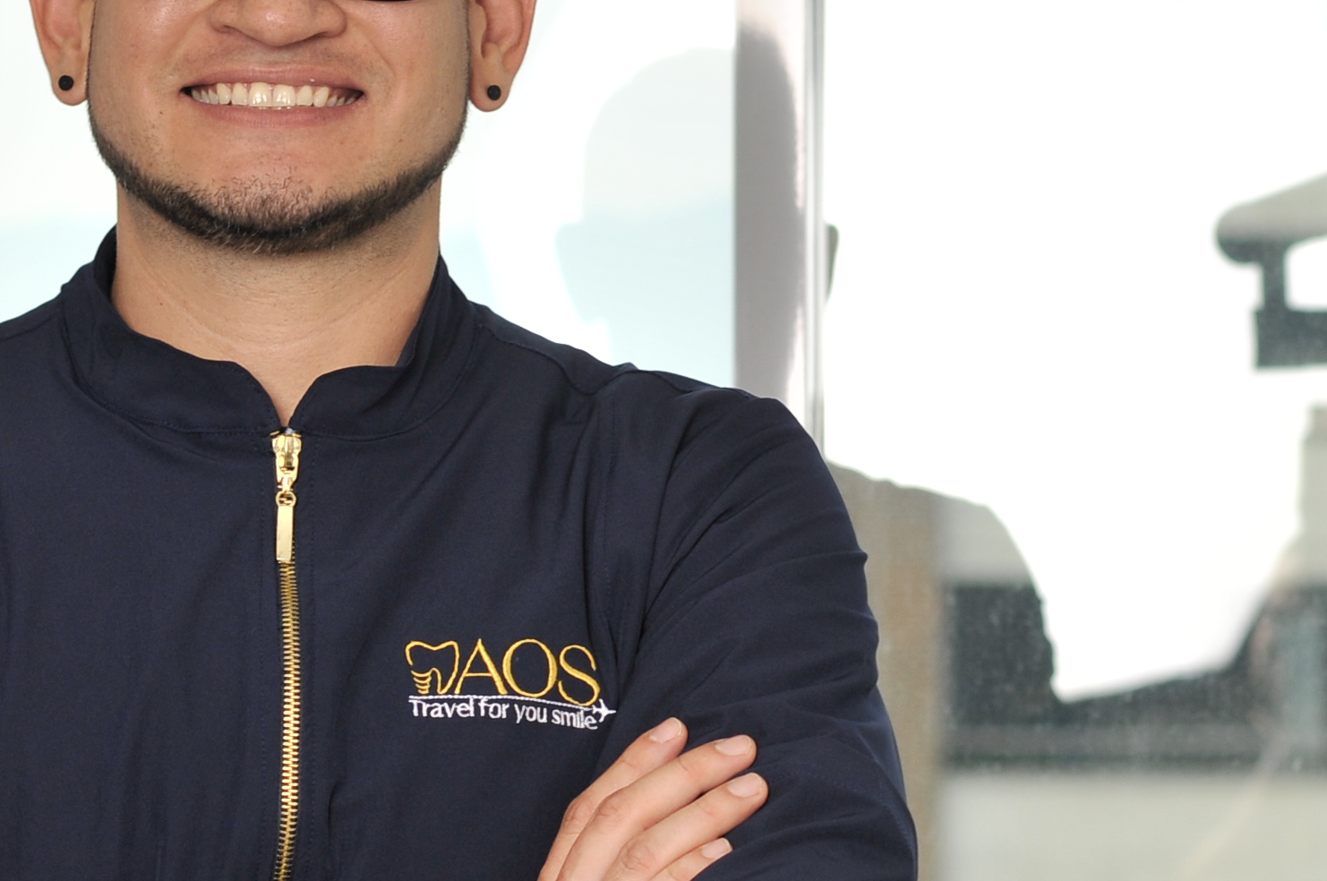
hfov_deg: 9.5
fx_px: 7988
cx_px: 937
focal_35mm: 217
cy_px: 585
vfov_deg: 6.3
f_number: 3.2
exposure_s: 1/200
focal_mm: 50
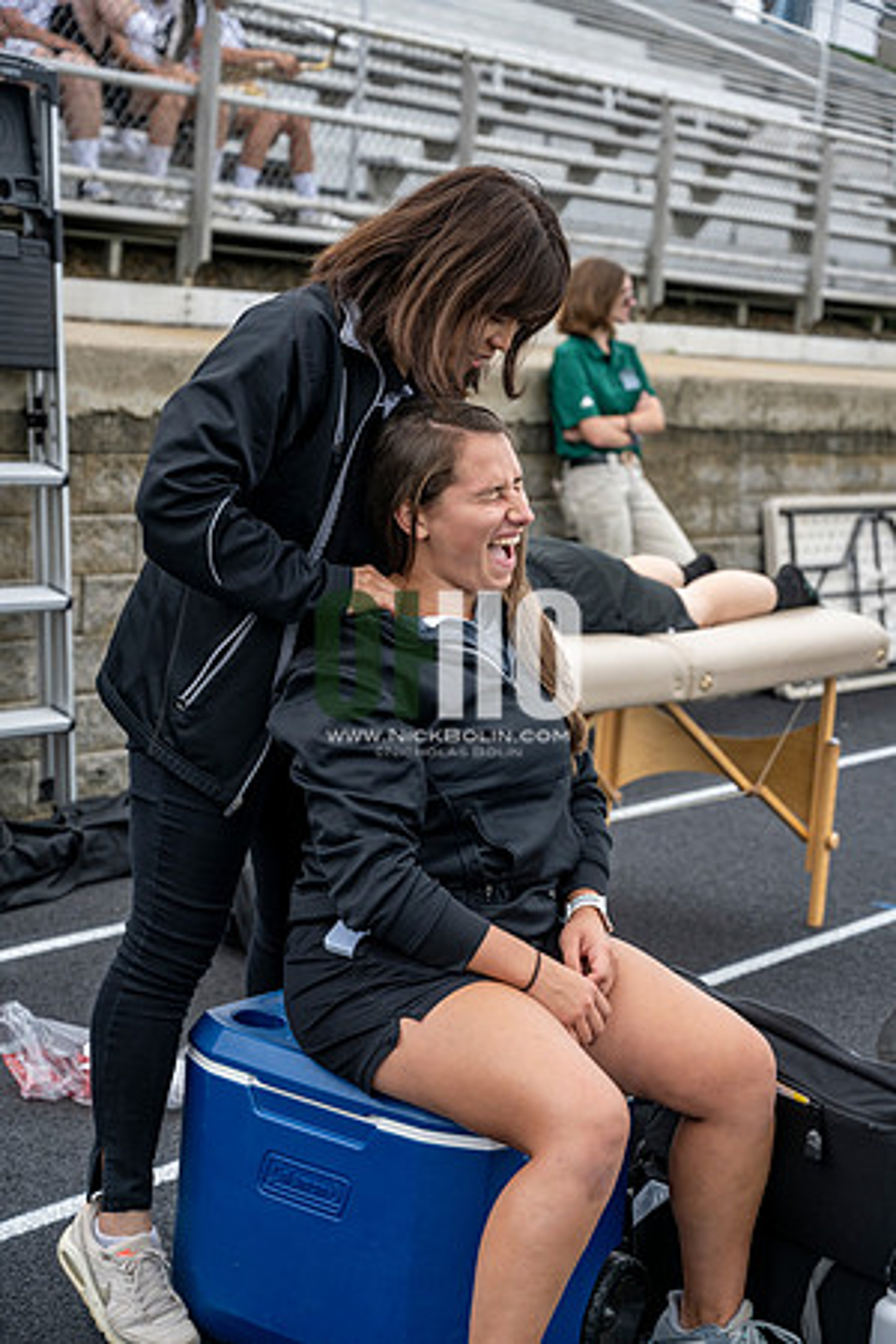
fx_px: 2426
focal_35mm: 65
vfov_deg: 31.0
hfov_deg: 20.9
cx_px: 448
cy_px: 672
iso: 200
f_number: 4
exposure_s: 1/800
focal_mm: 65
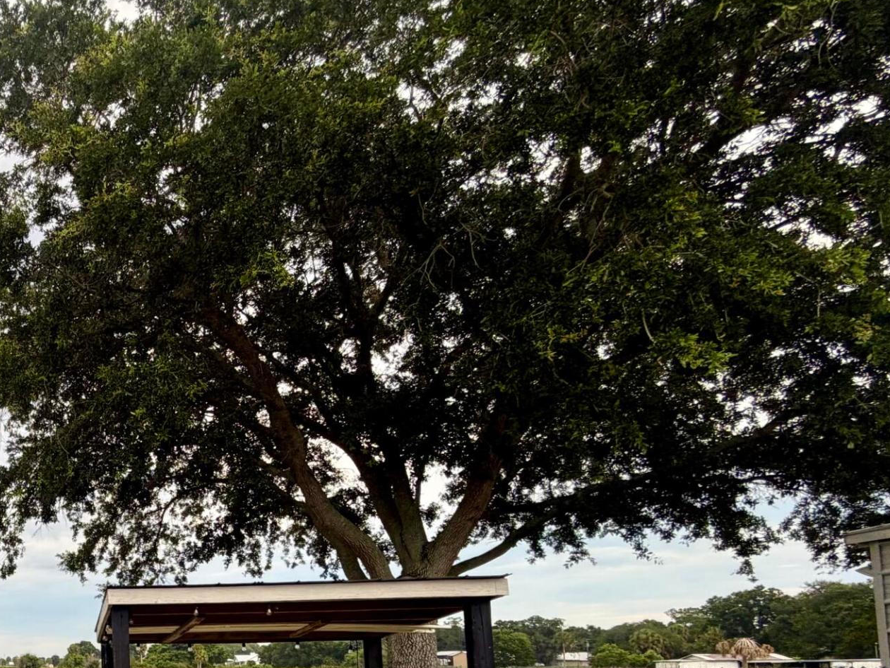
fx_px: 823
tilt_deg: +4.2
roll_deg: +1.1
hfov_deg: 43.4
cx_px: -97
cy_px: 607
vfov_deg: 40.6
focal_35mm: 32
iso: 40
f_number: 2.2
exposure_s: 1/169
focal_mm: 2.22
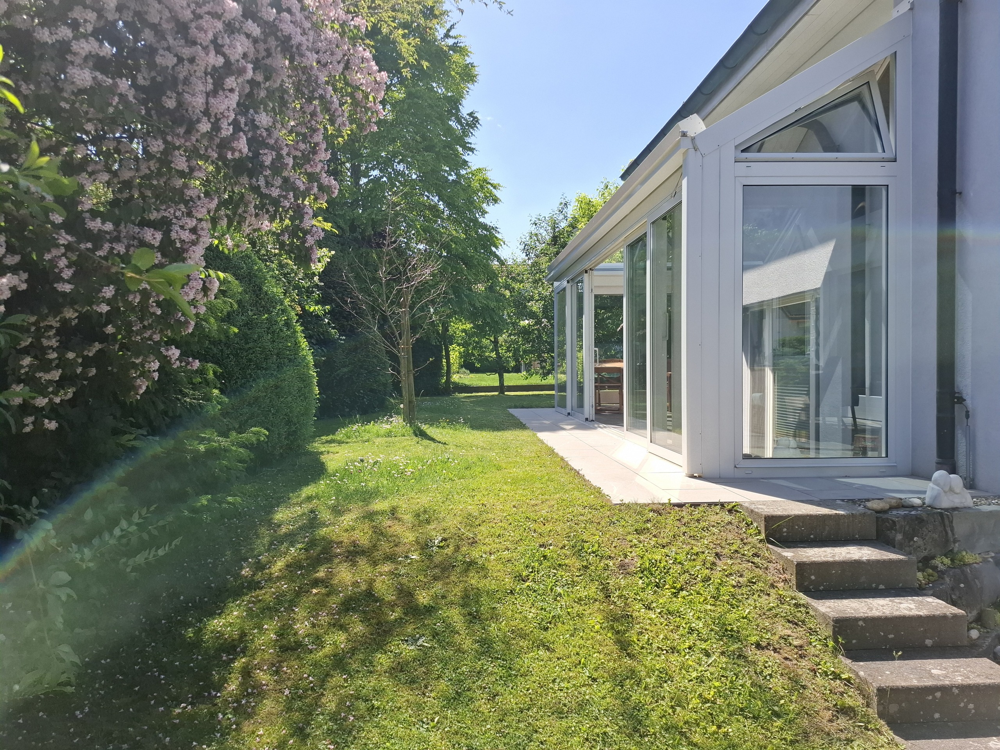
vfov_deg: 58.9
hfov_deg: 73.9
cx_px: 500
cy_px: 375
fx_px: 664
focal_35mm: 23
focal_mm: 5.54
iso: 50
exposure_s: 1/1751
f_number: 1.8
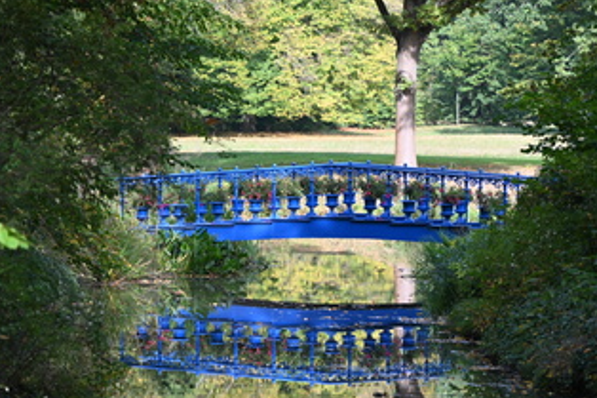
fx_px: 4226
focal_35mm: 255
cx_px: 325
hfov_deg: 8.1
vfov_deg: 5.4
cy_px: 208
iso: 400
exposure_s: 1/320
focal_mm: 200
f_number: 6.3
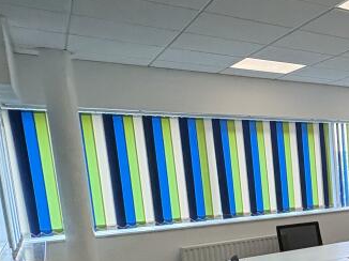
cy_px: 215
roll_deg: +1.9
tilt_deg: -6.1
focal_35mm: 44
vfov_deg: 31.8
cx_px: 490
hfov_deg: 30.2
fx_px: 443
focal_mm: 2.22
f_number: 2.2
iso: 40
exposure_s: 1/153
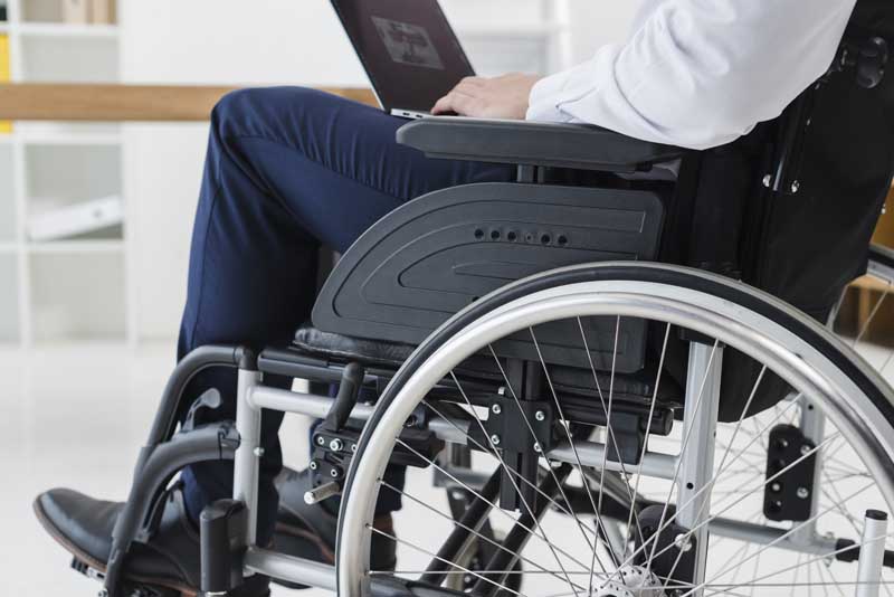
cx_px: 447
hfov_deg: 39.6
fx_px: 1242
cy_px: 298
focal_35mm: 50
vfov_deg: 27.0
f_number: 4
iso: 250
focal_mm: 50
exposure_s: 1/100
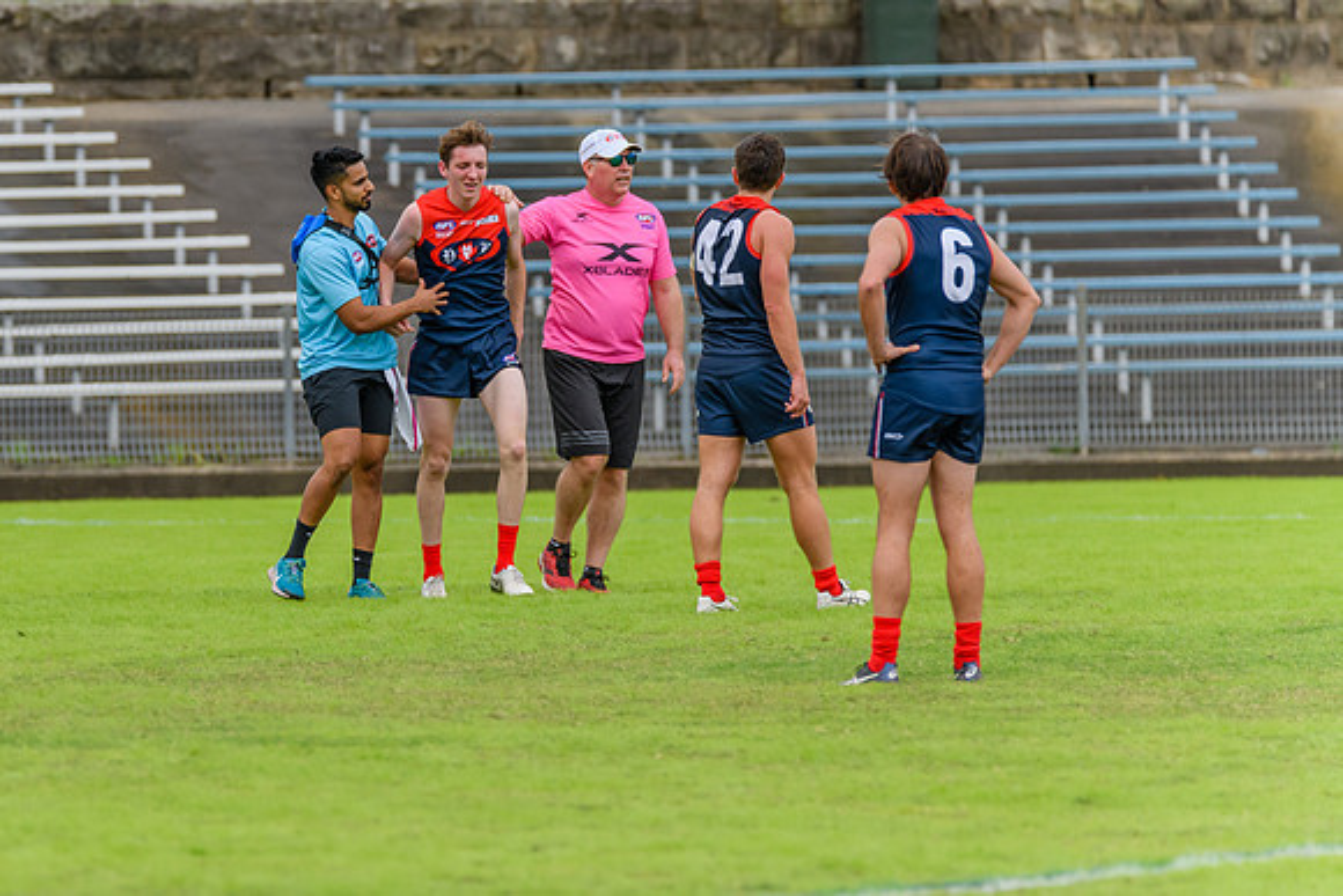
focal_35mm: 588
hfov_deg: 3.5
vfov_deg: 2.3
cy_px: 399
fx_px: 21940
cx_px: 407
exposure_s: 1/1600
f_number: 6
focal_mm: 420
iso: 800
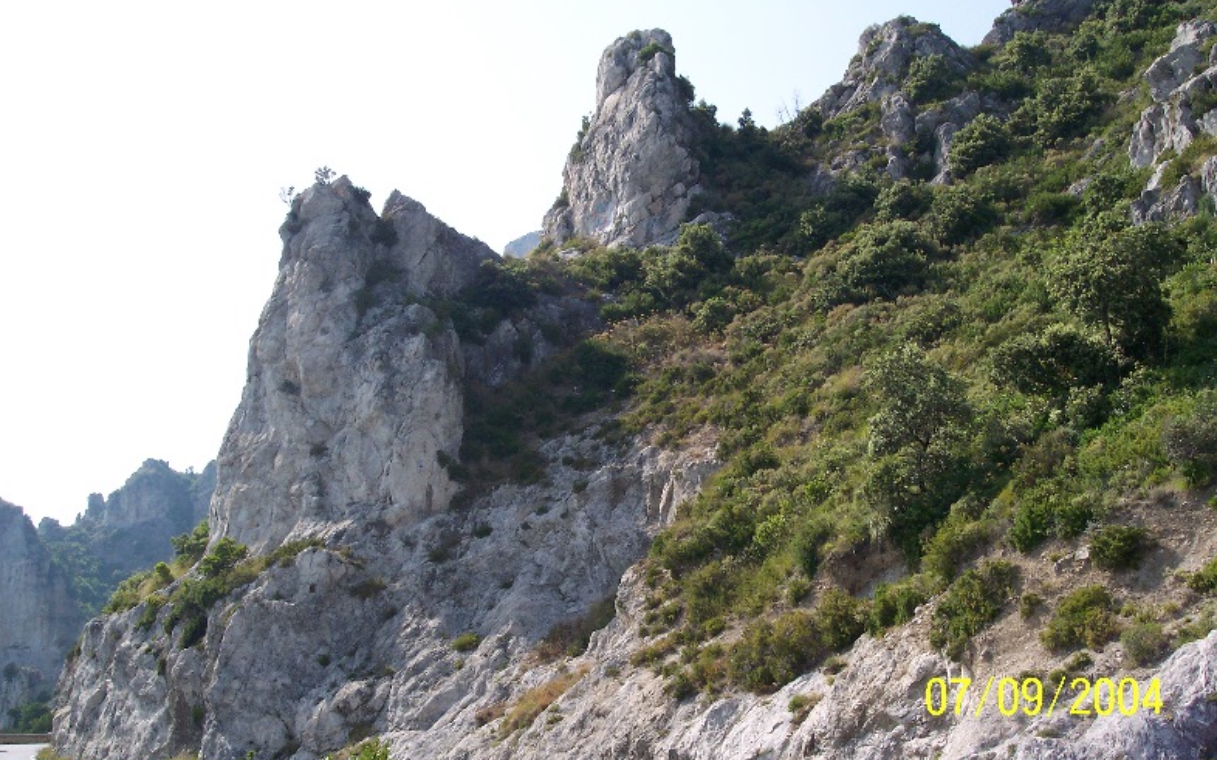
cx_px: 607
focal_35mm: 41
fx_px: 1360
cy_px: 348
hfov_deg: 48.2
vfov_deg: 31.2
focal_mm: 8
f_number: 4.8
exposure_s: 1/500
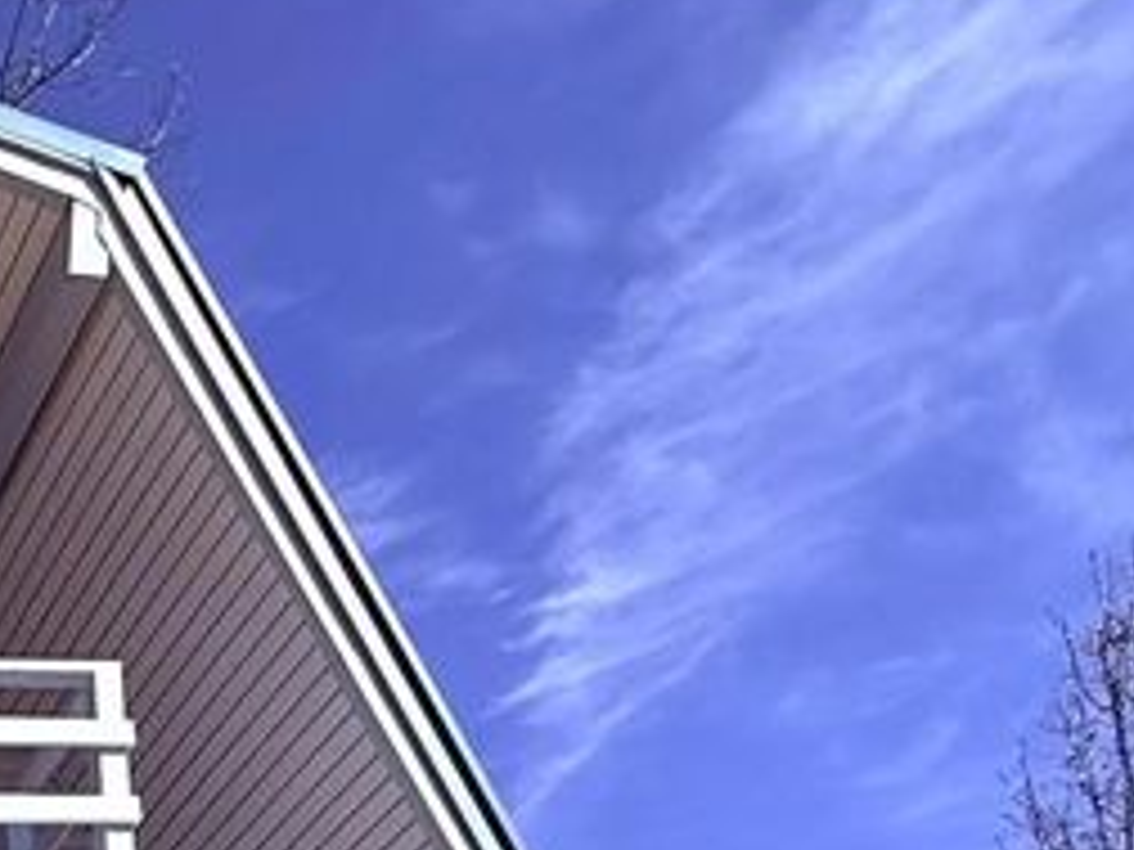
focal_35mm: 57
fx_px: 1867
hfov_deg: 24.4
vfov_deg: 18.8
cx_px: -662
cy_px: 1592
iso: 50
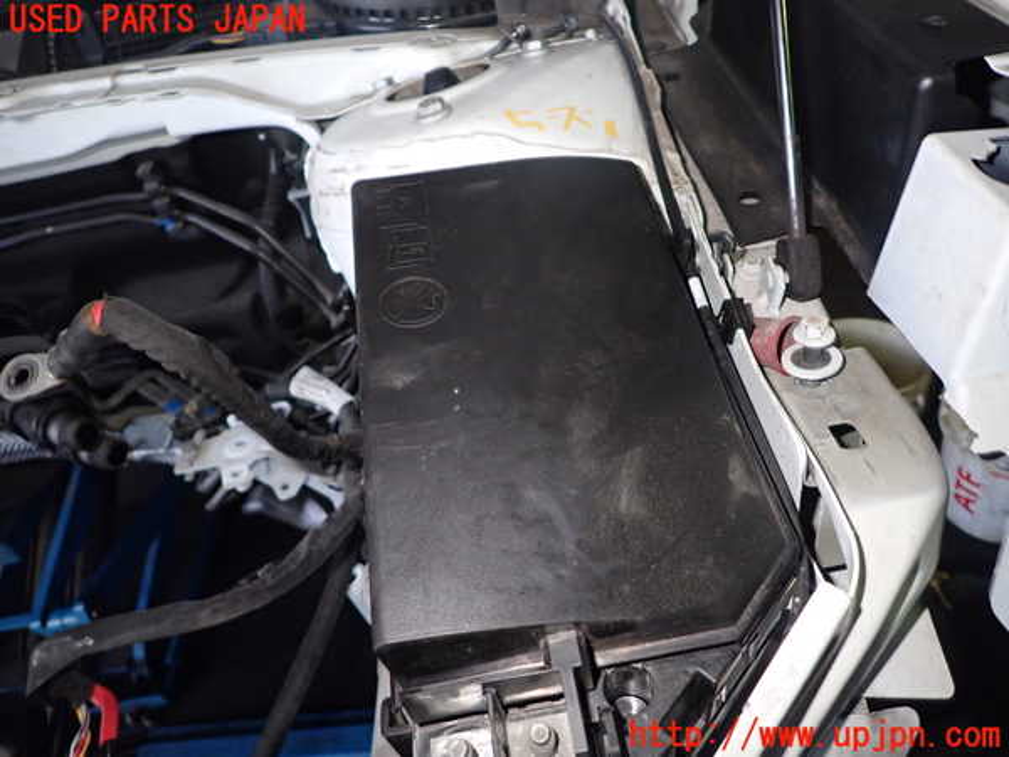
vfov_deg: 54.9
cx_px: 504
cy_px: 378
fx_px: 729
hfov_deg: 69.4
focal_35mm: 25
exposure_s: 1/30
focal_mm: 4.5
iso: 320
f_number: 5.6
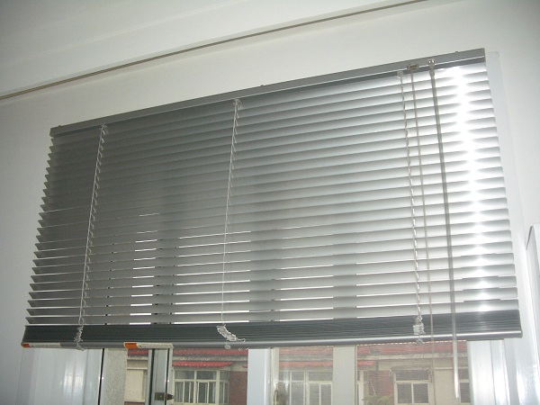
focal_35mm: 35
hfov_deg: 52.6
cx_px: 270
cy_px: 202
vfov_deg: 40.7
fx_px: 546
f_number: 2.6
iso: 100
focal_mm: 5.8
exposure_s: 1/60
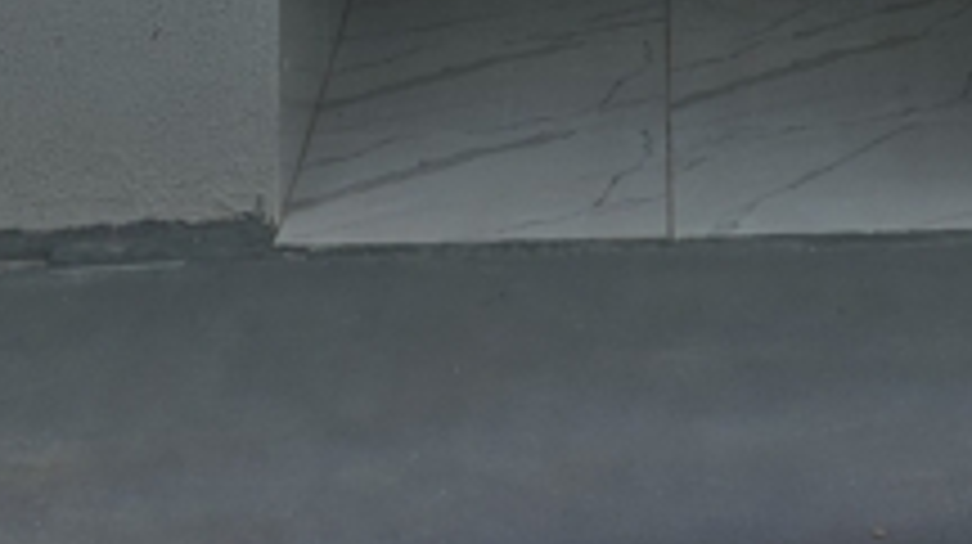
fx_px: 3502
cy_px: -922
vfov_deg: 8.0
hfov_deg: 15.7
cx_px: 824
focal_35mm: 136
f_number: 1.8
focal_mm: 5.4
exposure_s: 1/1742
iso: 25
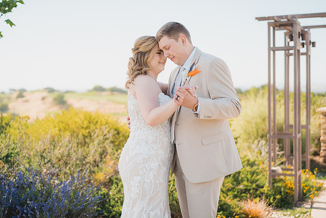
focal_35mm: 50
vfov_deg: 27.0
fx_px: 453
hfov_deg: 39.6
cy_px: 109
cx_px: 163
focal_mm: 50
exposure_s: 1/2000
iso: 125
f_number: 1.8
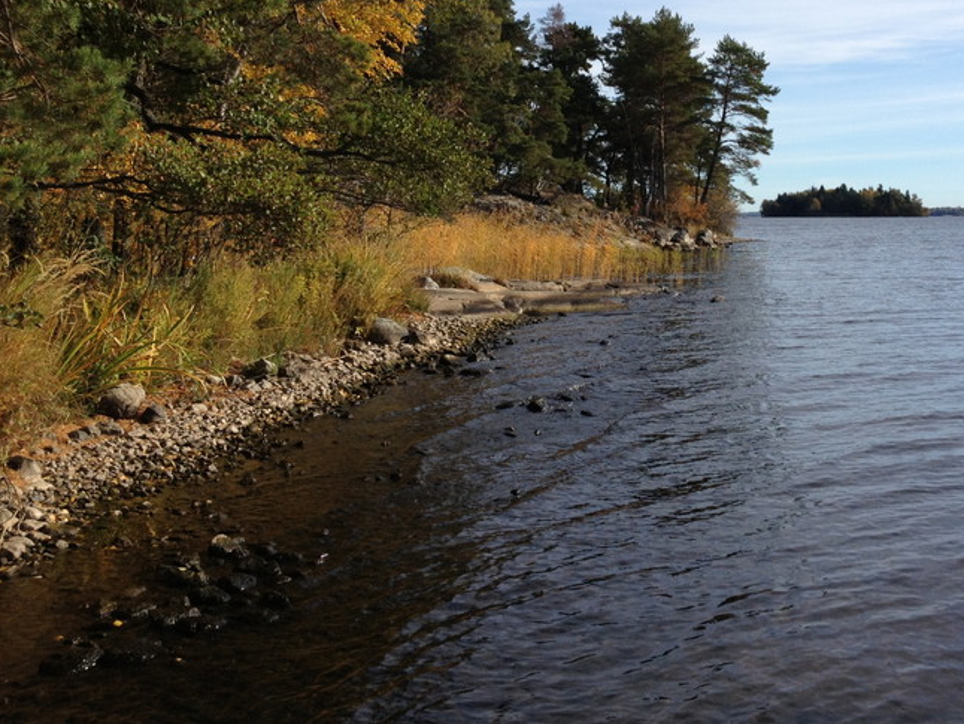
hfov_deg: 36.3
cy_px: 193
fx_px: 1449
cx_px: 677
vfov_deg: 27.7
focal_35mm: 52
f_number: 2.4
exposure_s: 1/1727
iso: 50
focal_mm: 4.28
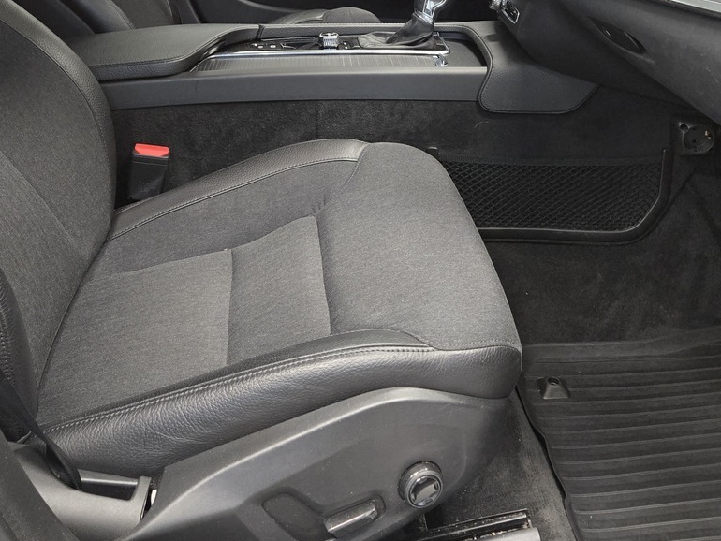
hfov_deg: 43.8
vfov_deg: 32.2
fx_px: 896
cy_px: 68
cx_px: 390
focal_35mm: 43
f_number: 1.8
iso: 640
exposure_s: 1/100
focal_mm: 5.4
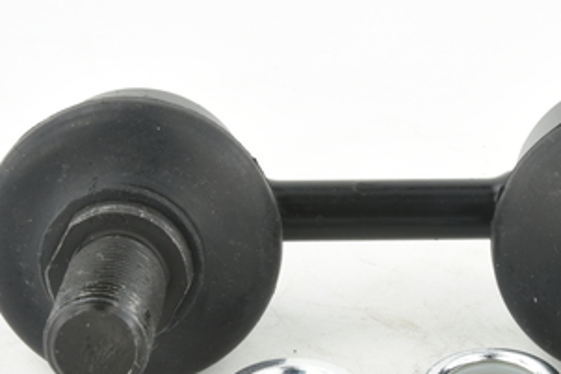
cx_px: 412
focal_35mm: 143
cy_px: 342
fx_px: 2227
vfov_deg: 9.5
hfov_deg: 14.3
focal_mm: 60
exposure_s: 1/2.5
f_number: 32
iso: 100
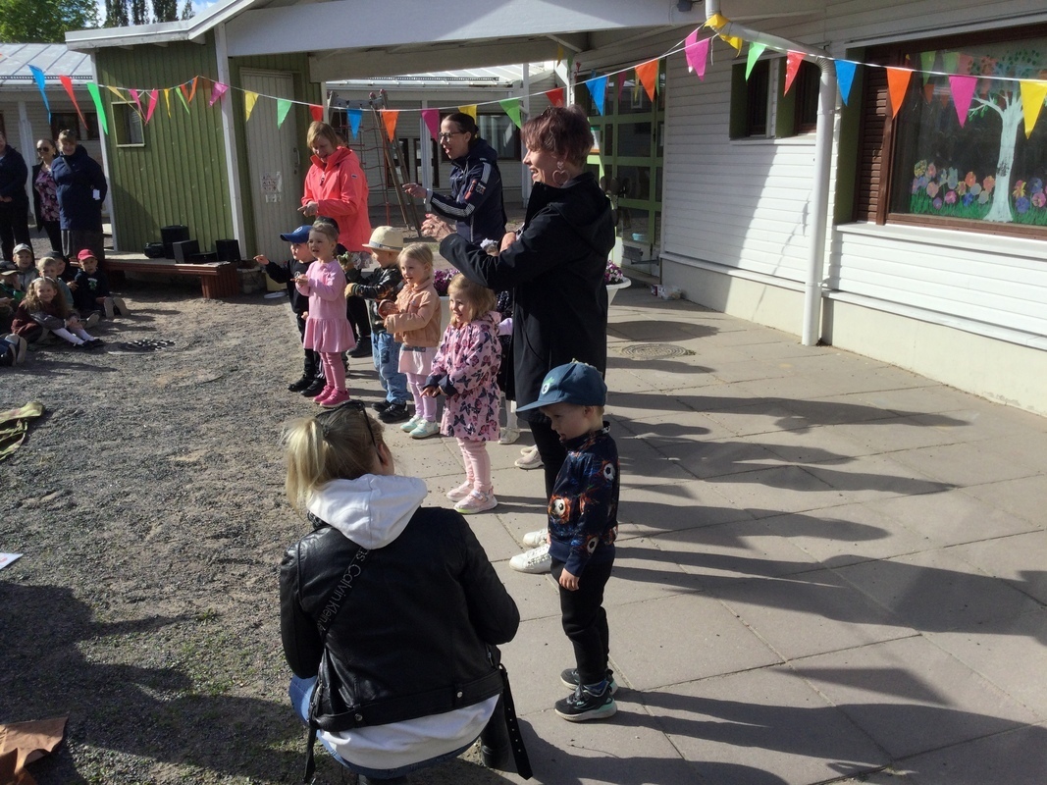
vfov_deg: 45.4
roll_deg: +0.8
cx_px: 524
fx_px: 938
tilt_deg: -15.5
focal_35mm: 31
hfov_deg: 58.4
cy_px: 392
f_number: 2.4
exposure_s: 1/1045
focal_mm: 3.3
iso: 25
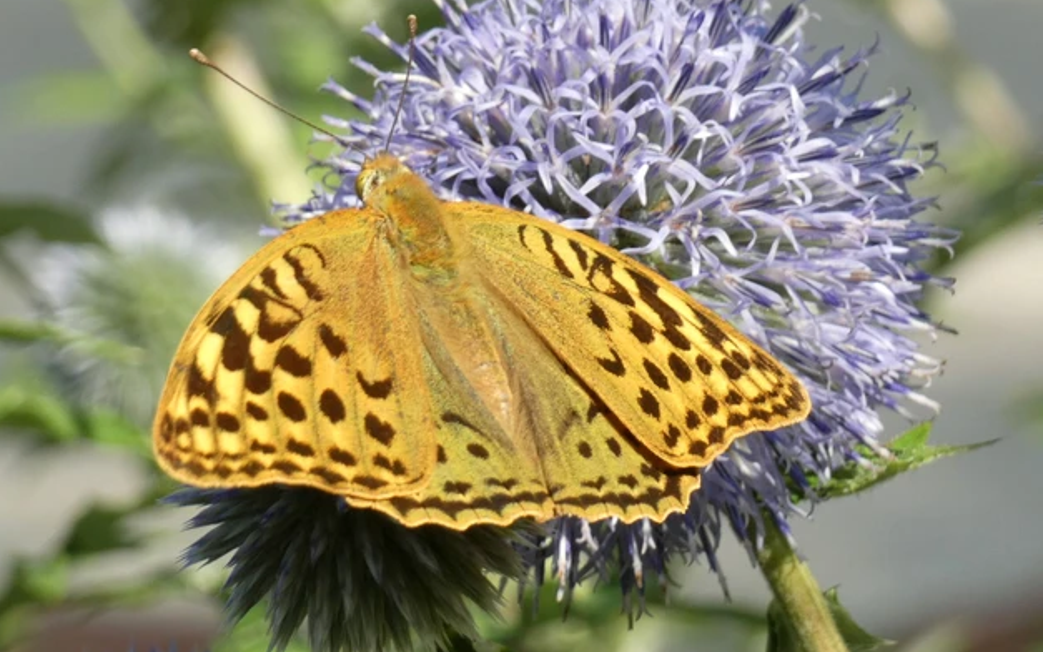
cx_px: 512
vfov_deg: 5.0
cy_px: 301
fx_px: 7476
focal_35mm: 263
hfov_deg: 8.0
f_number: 5.5
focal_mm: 43.5
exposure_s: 1/80
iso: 80
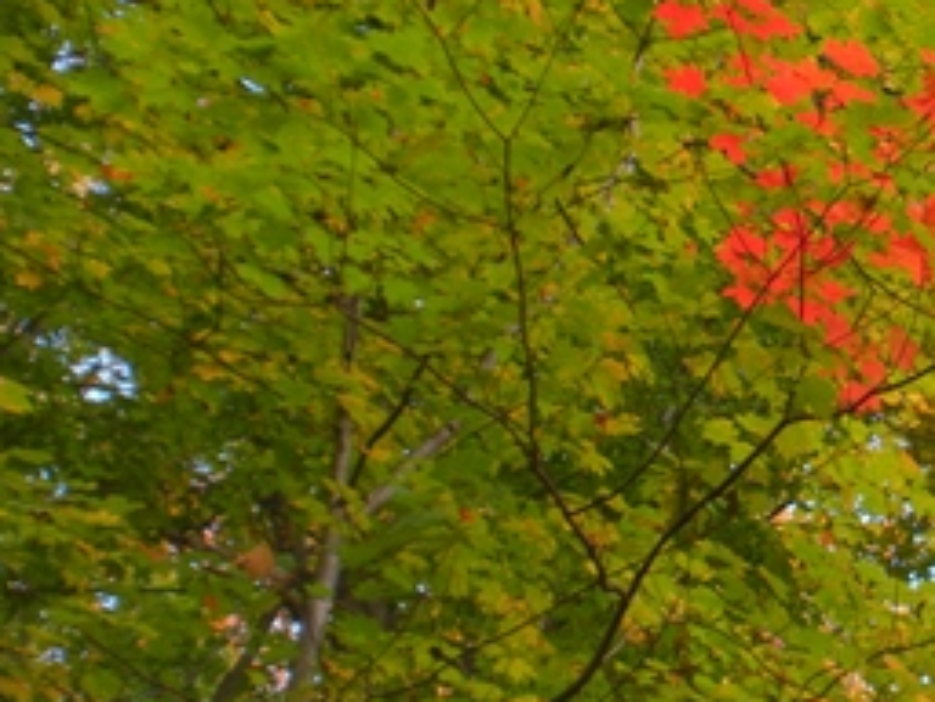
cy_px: 344
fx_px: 3295
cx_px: 1015
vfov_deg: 12.1
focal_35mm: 122
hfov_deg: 15.7
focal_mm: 9.1
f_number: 4.4
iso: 150
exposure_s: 1/121
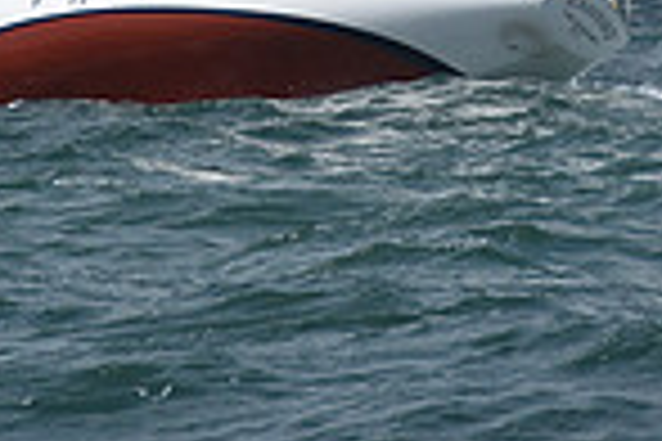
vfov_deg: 1.7
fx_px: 14471
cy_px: -810
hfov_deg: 2.6
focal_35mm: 787
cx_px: 128
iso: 250
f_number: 9
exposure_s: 1/1250
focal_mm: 200
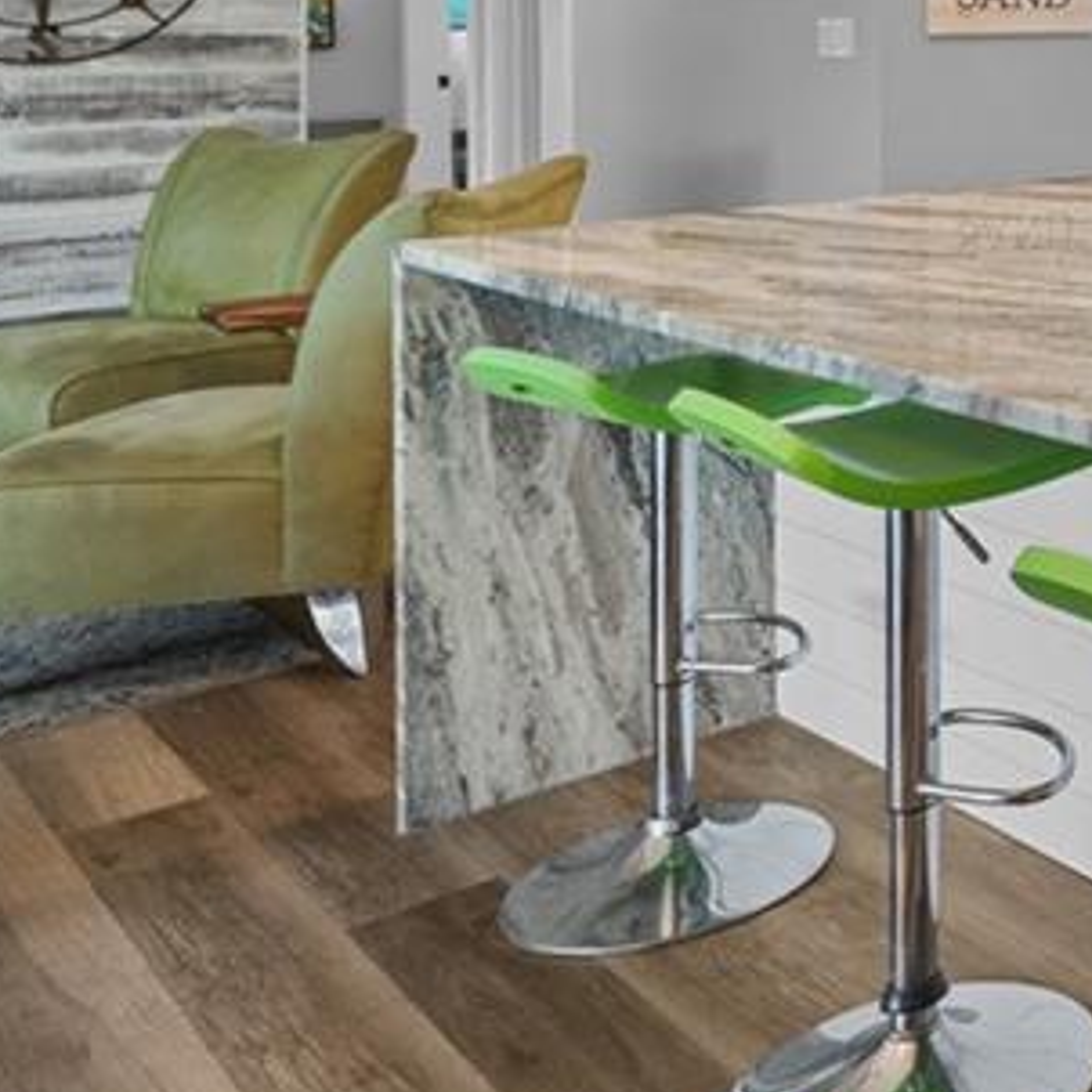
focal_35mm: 46
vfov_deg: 33.7
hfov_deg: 25.5
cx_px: 1710
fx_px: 1642
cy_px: 5
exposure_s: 1/5
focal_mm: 16
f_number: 9
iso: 400
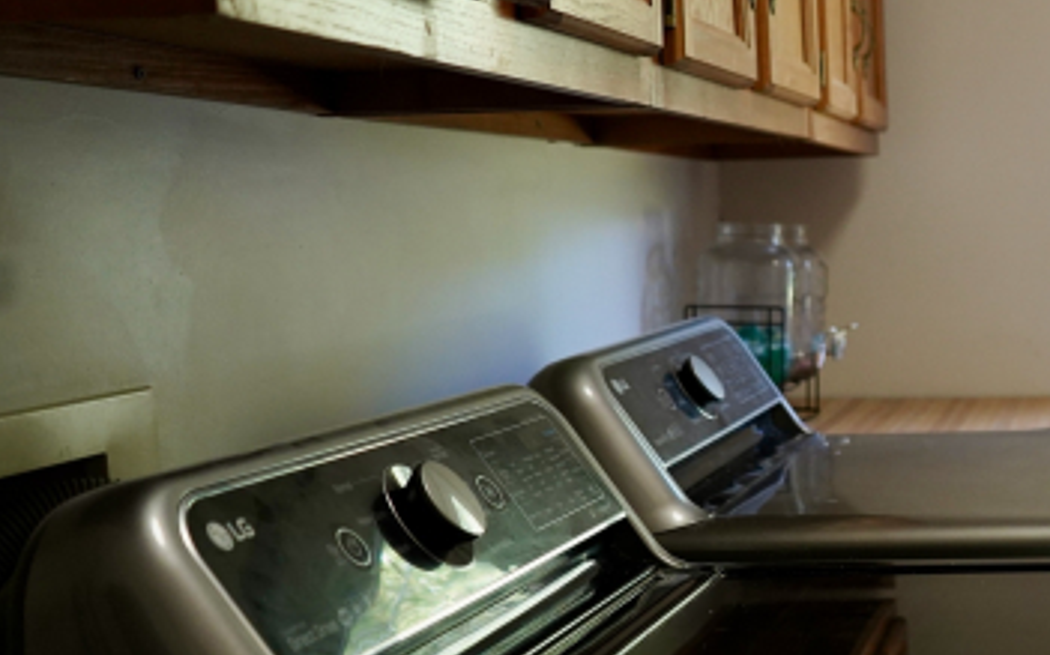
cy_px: 449
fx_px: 1745
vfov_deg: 21.2
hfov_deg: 31.4
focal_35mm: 61
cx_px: 1008
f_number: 3.5
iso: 1600
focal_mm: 28
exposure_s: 1/160
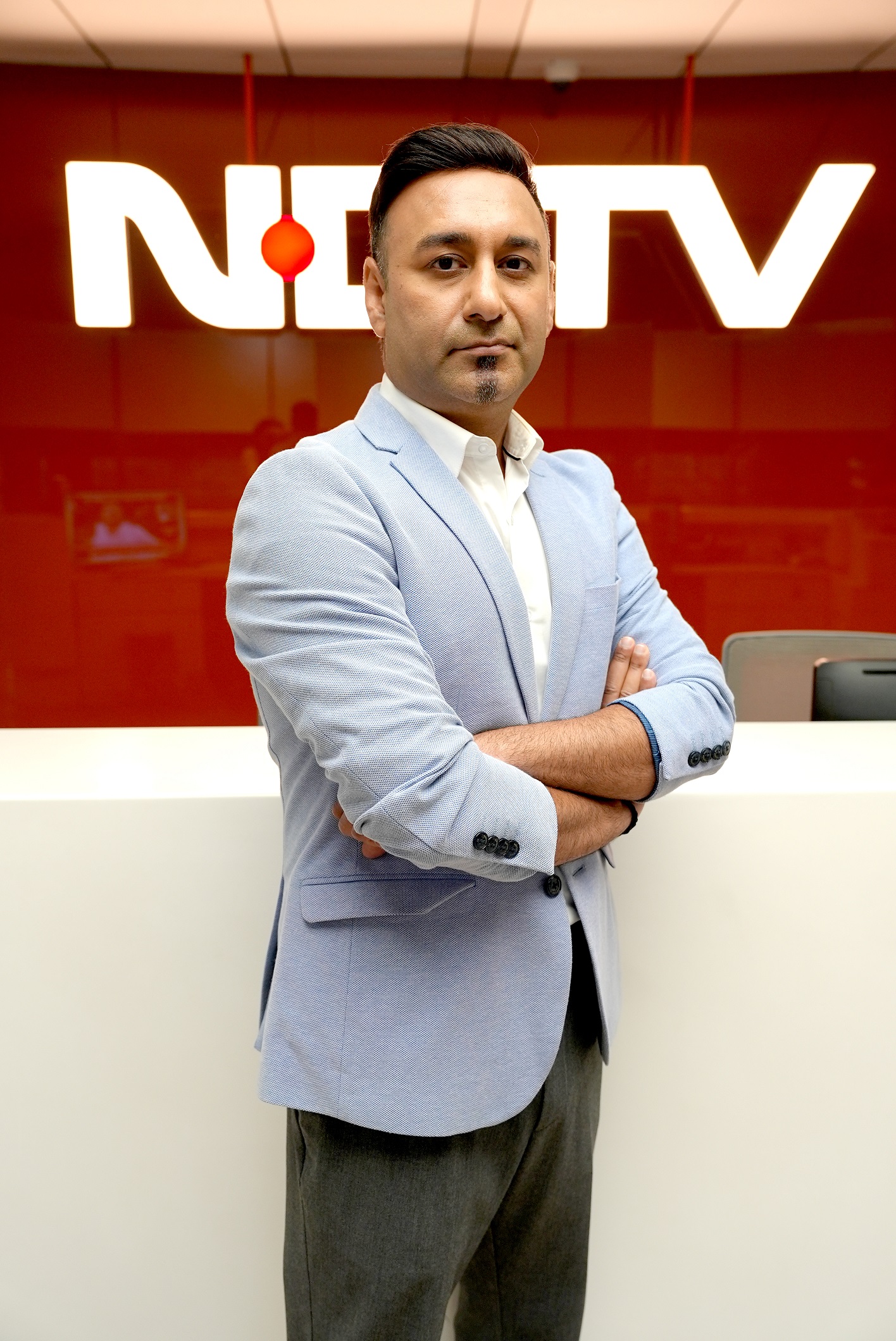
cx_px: 448
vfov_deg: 54.4
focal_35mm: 35
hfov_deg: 37.9
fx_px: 1305
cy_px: 670
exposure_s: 1/160
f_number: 4
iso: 640
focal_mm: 35
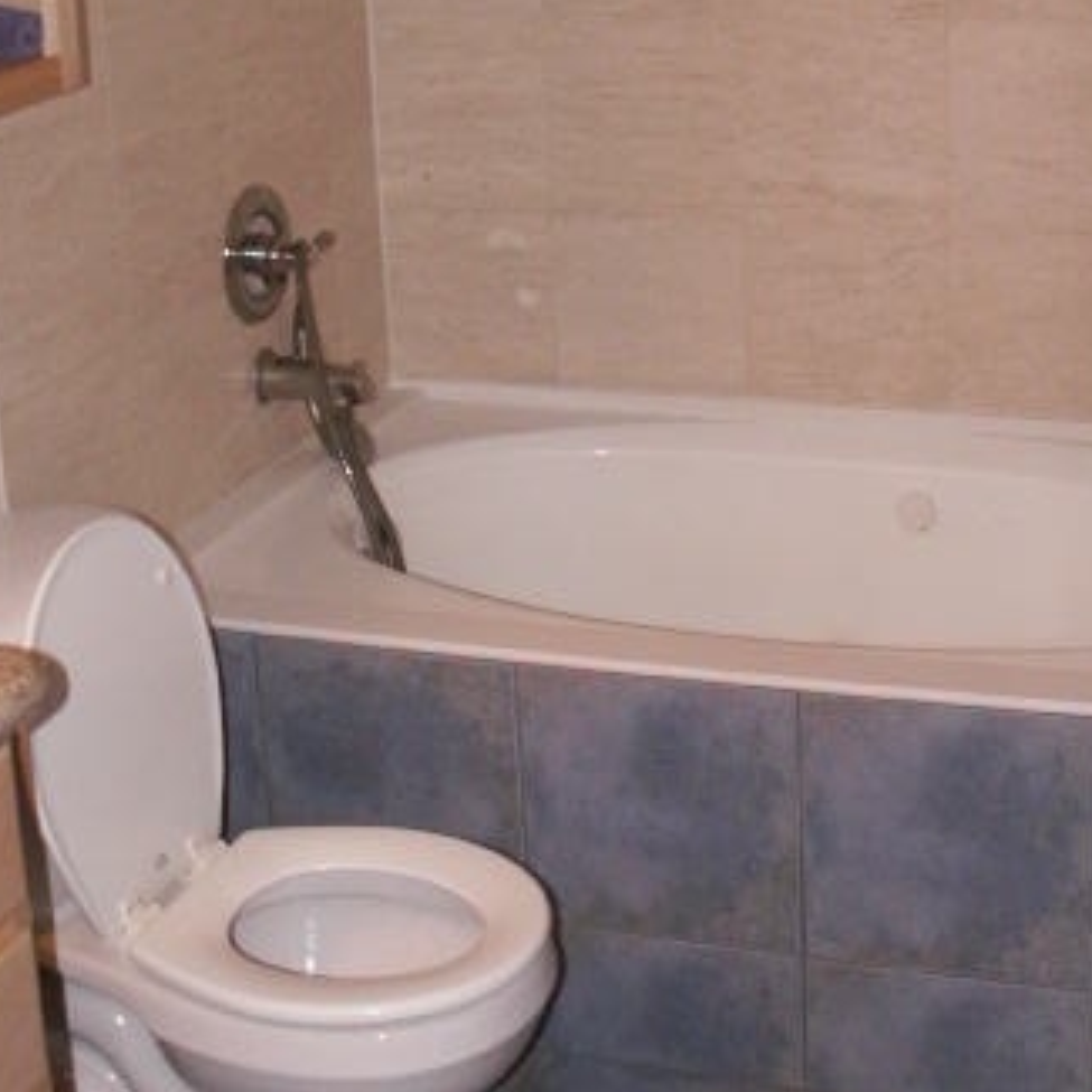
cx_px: 648
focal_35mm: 61
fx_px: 2177
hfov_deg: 28.1
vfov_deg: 27.2
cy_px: 128
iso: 160
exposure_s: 1/40
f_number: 2.8
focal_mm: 5.86
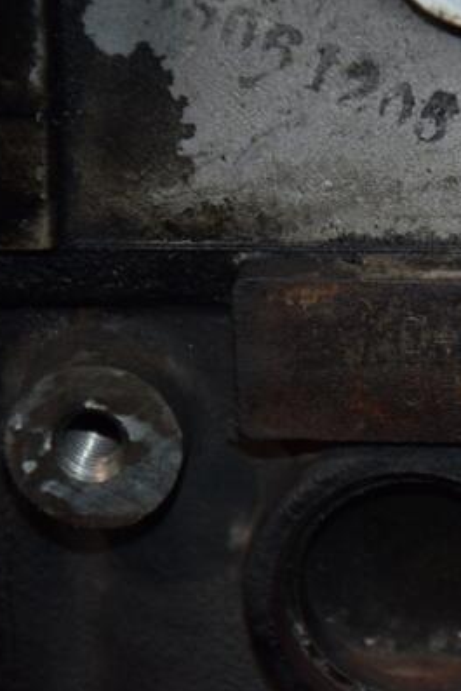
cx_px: 496
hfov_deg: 5.8
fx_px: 4563
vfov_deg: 8.7
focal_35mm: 238
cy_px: 345
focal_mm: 105
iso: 800
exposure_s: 1/60
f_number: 5.6
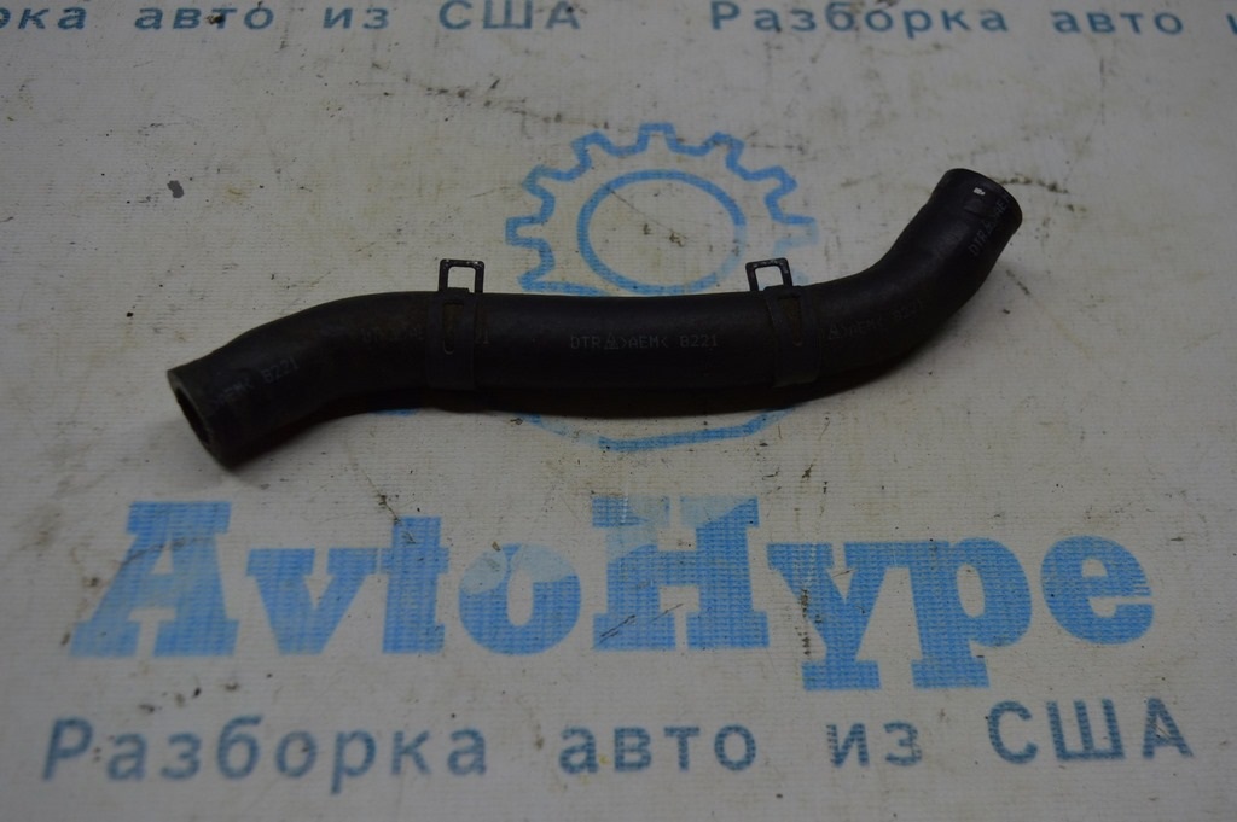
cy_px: 411
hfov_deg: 46.4
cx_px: 618
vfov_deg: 31.8
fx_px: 1442
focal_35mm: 42
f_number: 5.6
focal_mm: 28
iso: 360
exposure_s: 1/125
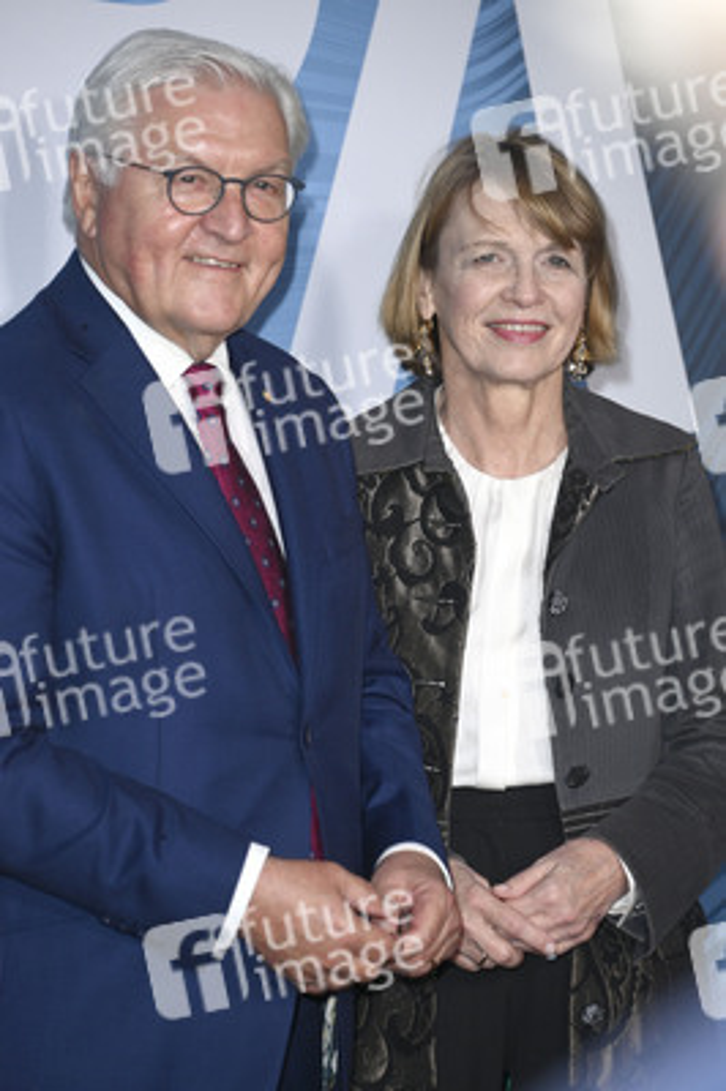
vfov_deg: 12.1
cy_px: 546
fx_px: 5151
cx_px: 363
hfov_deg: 8.1
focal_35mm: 170
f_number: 5.6
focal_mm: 170
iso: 1600
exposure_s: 1/250
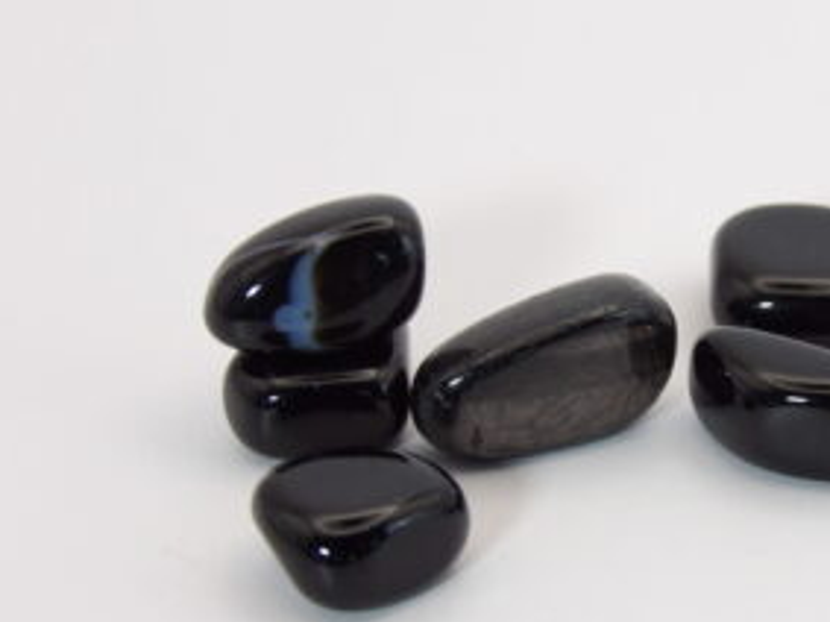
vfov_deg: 6.2
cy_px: 367
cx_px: 581
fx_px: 5728
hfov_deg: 8.3
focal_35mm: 239
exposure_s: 1/82
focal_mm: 30.2
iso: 200
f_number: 4.4
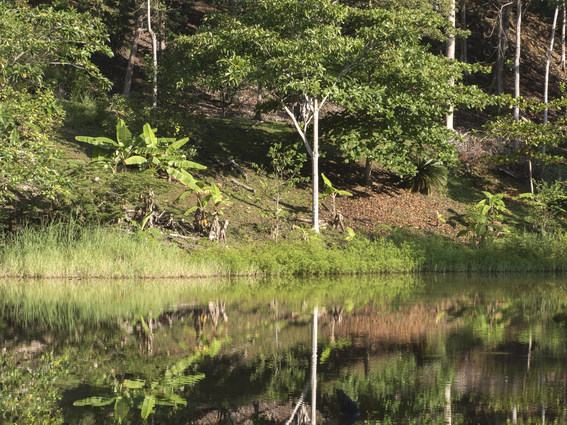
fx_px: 2539
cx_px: 233
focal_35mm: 155
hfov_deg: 12.7
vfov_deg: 9.6
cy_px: 260
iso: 400
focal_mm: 70
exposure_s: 1/500
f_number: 9
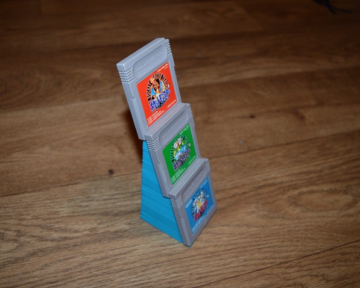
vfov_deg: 43.4
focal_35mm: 34
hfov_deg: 52.8
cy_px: 144
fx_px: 362
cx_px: 168
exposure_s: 1/60
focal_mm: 20
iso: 1000
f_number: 3.8
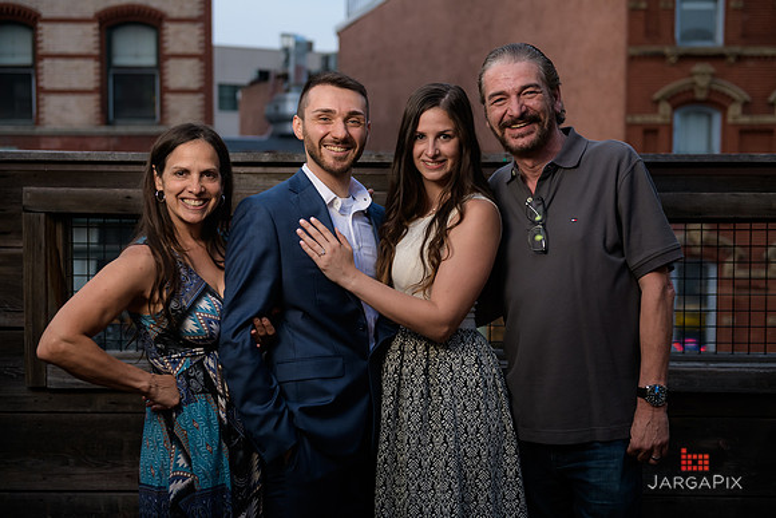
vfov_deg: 26.0
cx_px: 388
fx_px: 1121
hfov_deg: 38.2
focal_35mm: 52
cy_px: 259
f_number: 3.2
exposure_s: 1/250
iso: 400
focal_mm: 52
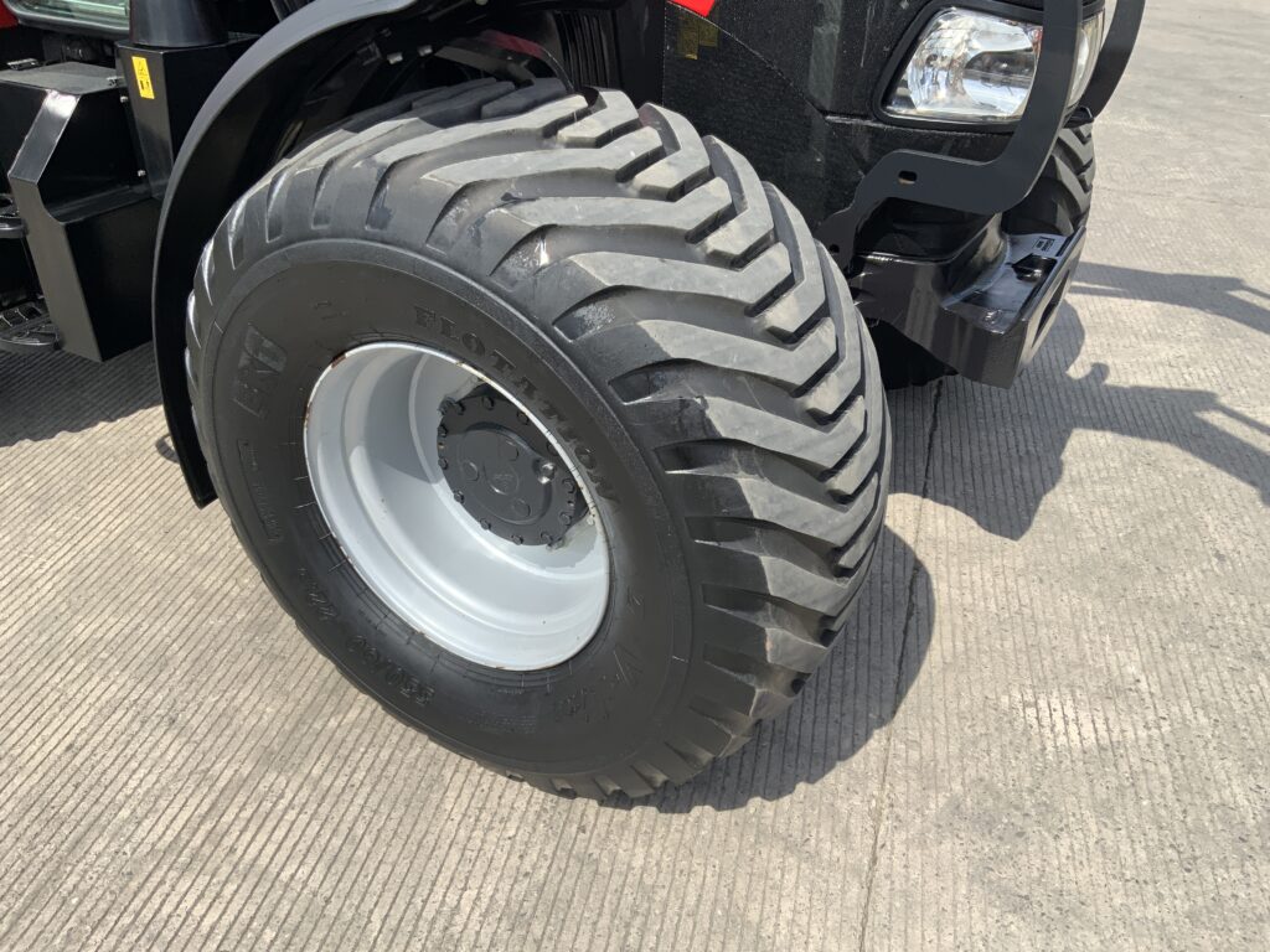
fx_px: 1064
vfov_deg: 48.2
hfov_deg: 61.7
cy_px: 476
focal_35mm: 29
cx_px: 635
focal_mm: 3
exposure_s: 1/1311
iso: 16
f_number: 1.8
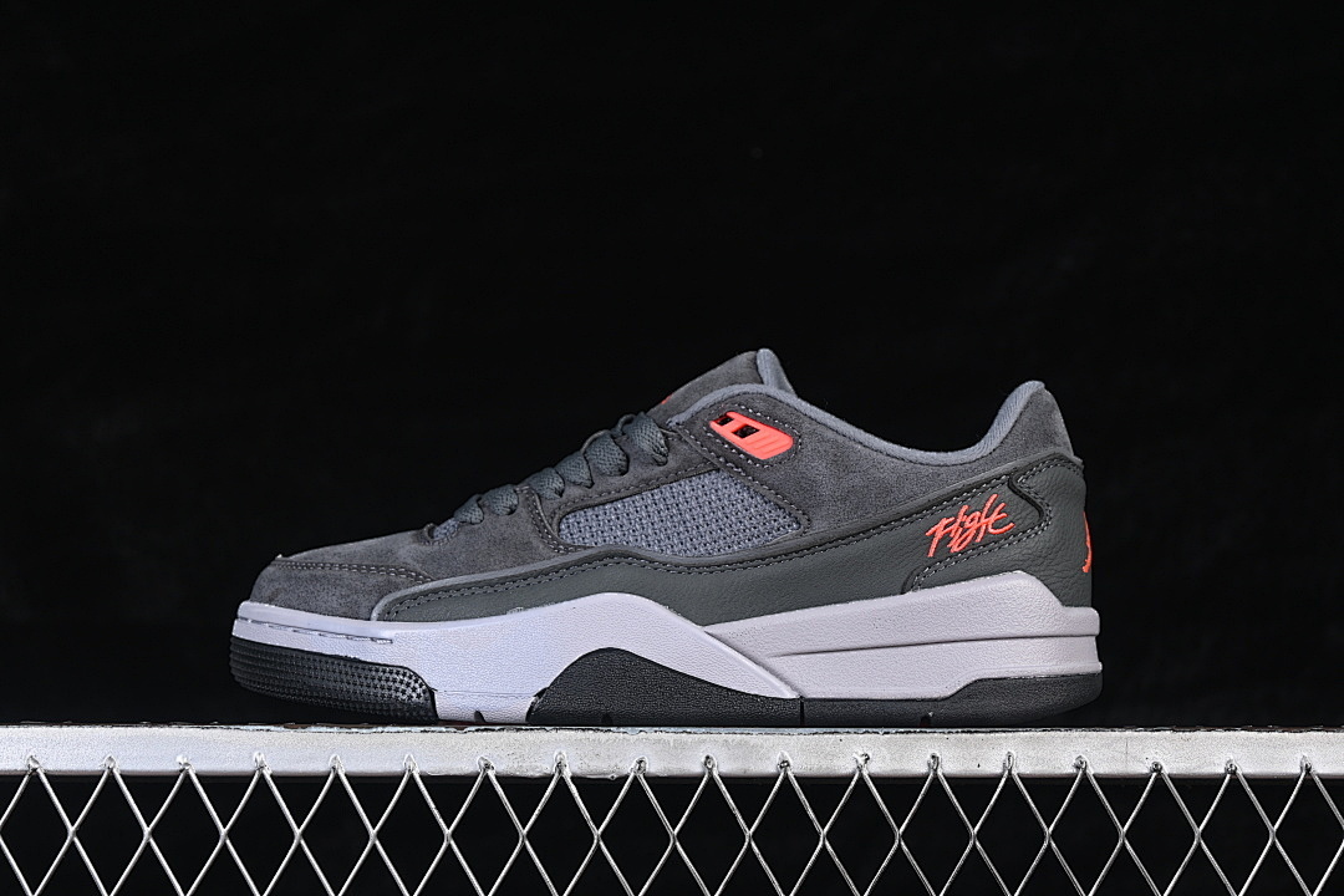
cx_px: 672
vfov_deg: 18.2
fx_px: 2800
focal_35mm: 75
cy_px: 448
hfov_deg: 27.0
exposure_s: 1/60
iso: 160
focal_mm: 50
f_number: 6.3
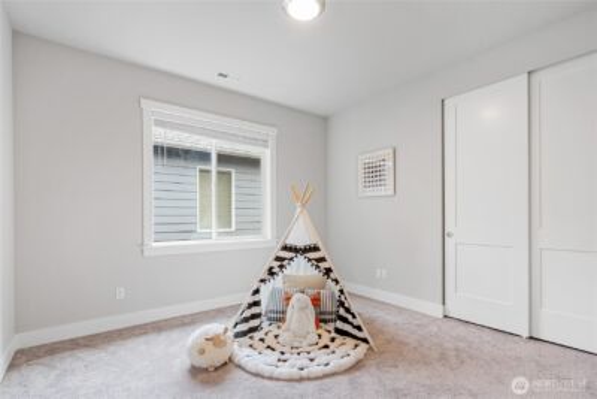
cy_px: 200
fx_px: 265
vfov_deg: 73.8
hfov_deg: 96.7
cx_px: 298
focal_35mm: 16
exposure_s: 1/1.25
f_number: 11
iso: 100
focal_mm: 16
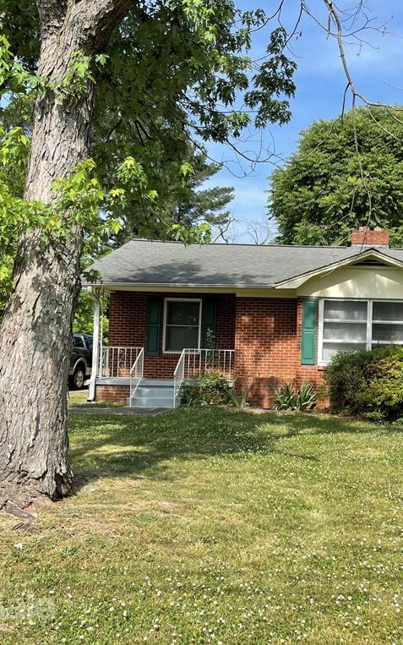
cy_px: 322
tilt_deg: +2.3
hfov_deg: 33.1
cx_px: 345
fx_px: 650
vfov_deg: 52.7
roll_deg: -1.3
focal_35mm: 37
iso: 32
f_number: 1.6
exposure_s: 1/1689
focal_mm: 5.1
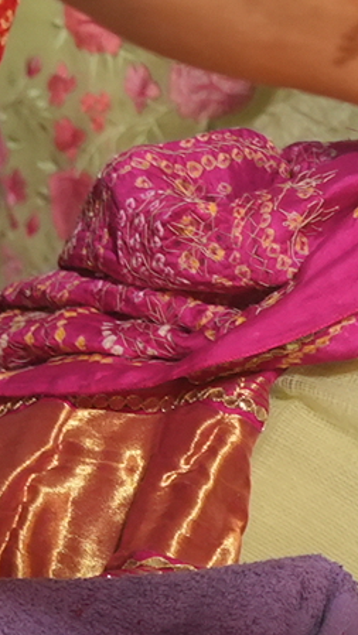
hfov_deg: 4.1
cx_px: 1087
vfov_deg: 7.3
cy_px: -502
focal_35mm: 286
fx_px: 4820
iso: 1250
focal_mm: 35
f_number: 3.5
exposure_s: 1/125
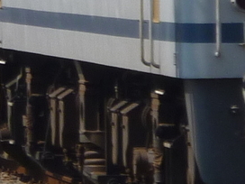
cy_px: -70
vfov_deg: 1.8
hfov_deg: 2.4
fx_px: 5896
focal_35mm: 833
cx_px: 135
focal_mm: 20
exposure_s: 1/320
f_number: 6.5
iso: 100
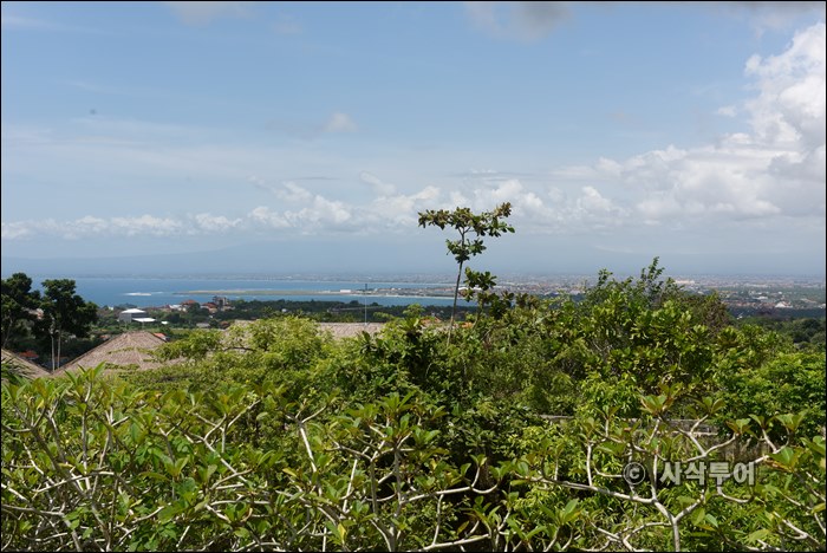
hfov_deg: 35.6
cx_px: 414
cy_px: 276
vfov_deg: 24.2
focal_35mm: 56
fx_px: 1287
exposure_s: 1/320
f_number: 11
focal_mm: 56
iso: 100
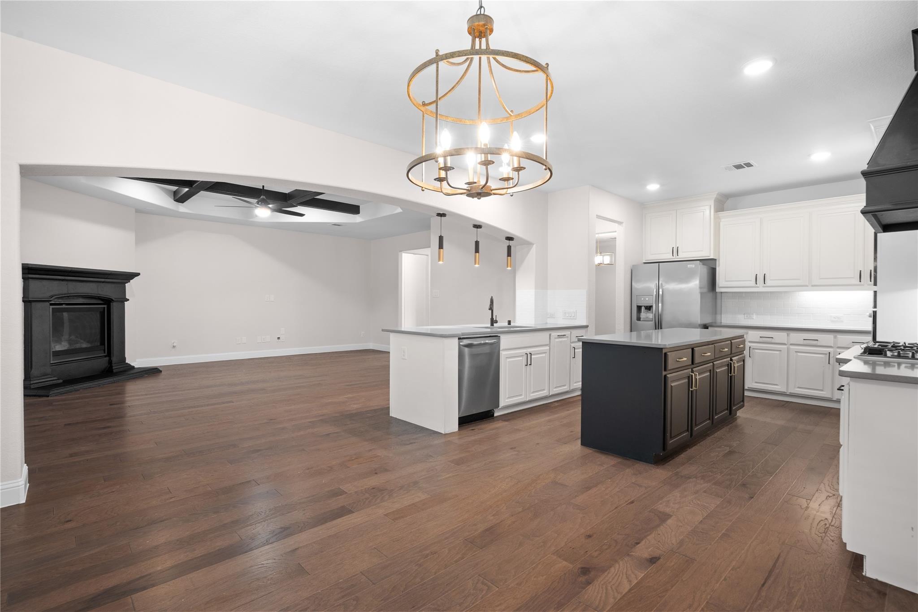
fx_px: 433
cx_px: 459
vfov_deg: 70.4
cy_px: 306
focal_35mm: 17
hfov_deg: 93.3
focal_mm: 17
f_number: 8
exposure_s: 1.3
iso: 400
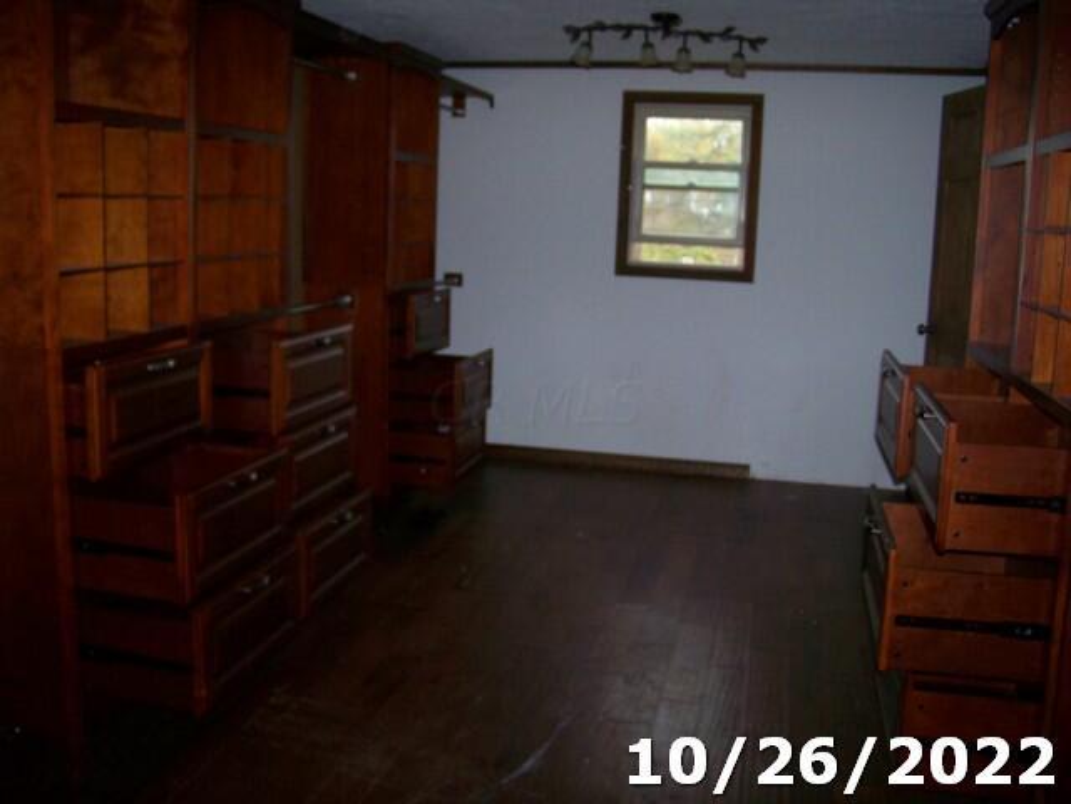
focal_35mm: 33
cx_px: 536
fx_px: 1021
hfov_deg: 55.4
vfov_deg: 42.9
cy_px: 402
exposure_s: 1/30
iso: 200
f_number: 2.8
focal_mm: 5.85
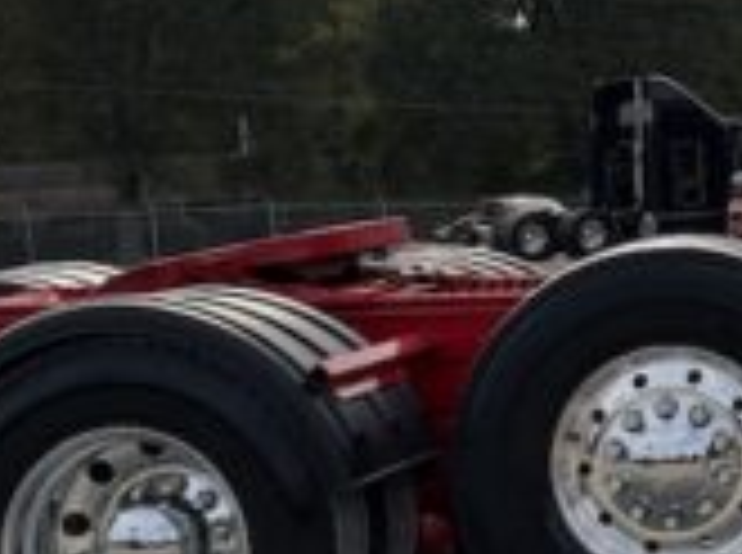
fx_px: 2396
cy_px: 167
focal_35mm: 112
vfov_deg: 13.1
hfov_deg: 16.1
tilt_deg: +0.1
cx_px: 1120
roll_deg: +4.2
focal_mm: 6.93
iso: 64
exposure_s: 1/7874
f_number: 1.8
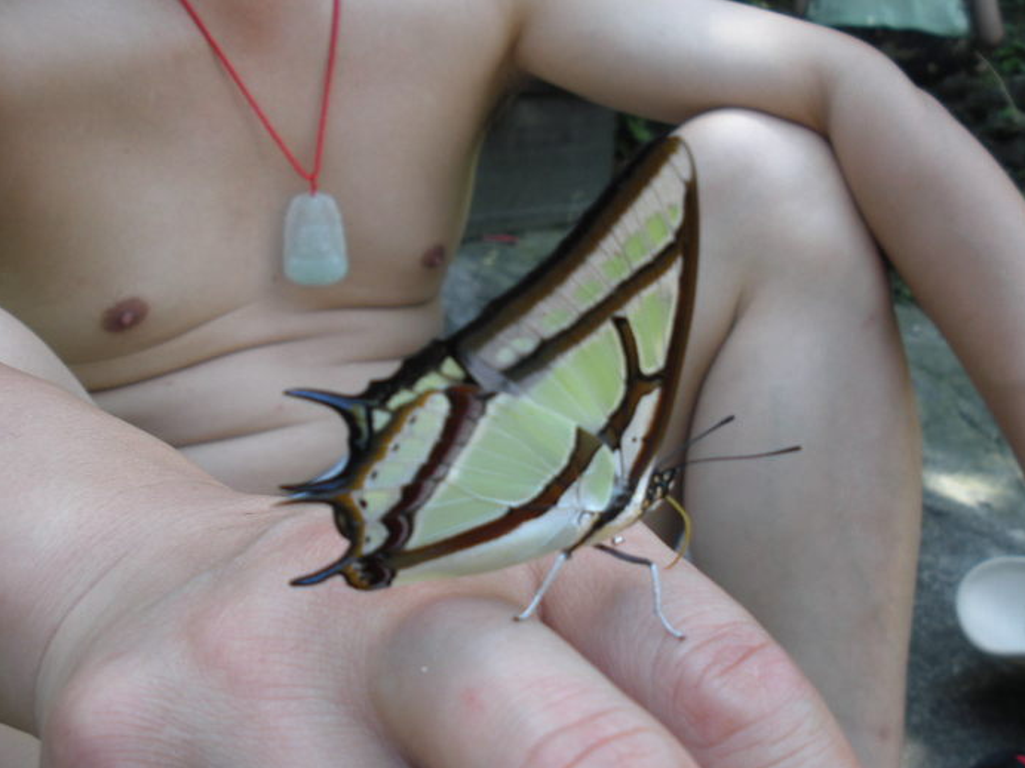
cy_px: 380
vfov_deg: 35.9
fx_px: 1184
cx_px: 567
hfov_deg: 46.7
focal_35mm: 40
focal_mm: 6.3
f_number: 3.5
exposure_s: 1/89.7
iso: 64
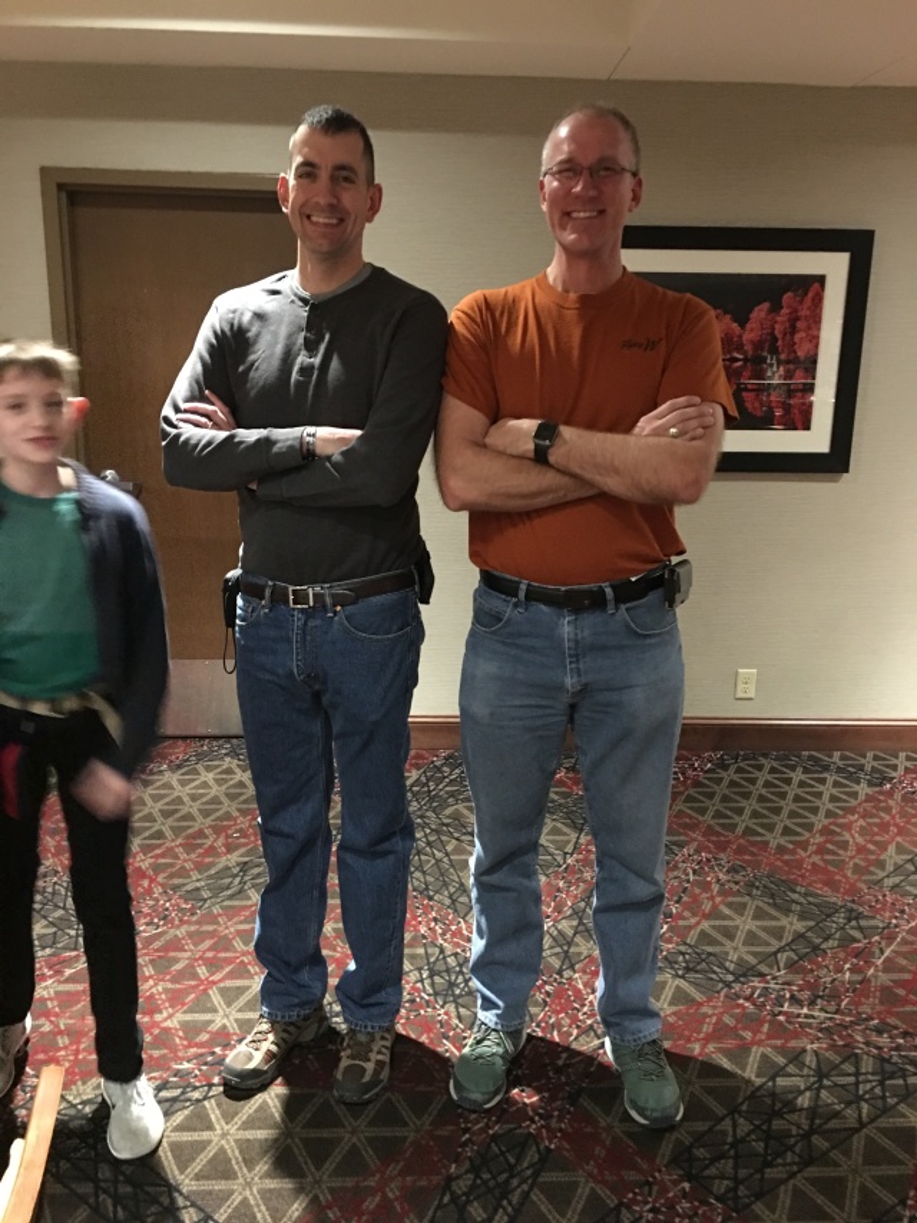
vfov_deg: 61.7
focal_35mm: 29
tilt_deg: -13.3
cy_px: 612
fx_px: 1024
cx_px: 458
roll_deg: -0.6
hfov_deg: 48.2
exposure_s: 1/4
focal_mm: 4.15
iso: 160
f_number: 2.2
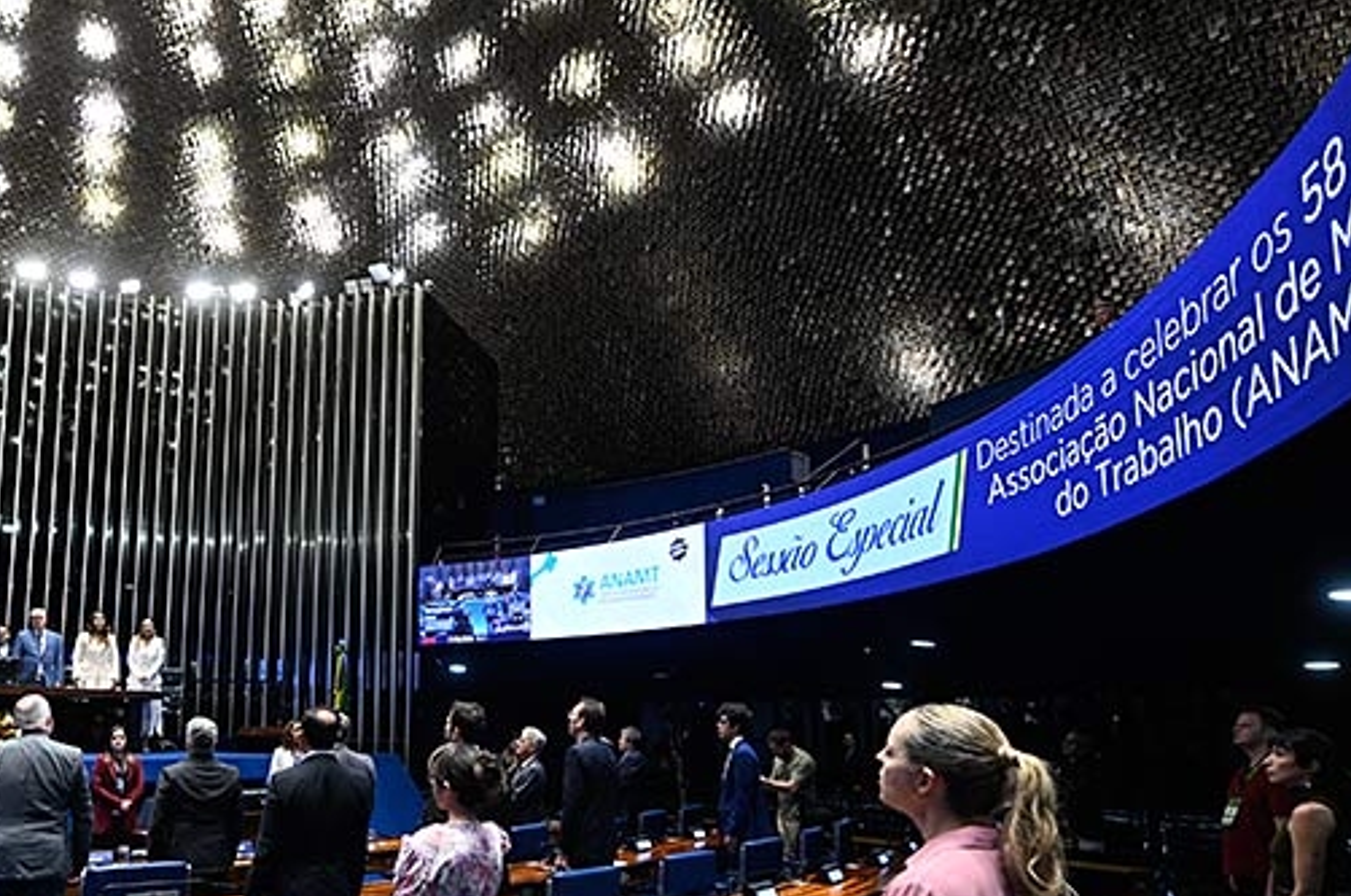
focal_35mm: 24
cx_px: 449
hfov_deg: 71.6
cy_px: 630
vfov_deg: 51.5
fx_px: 899
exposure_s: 1/200
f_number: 4
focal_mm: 14
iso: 3200
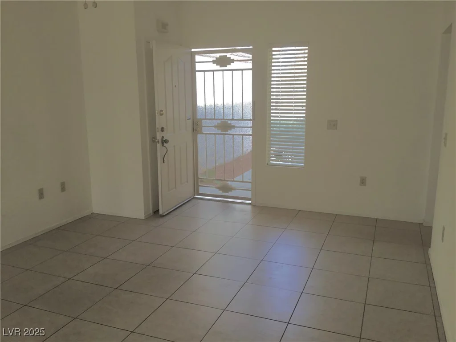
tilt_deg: -11.4
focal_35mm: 31
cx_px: 228
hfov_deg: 58.4
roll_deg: +0.2
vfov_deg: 45.4
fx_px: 408
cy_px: 171
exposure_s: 1/60
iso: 32
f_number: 2.4
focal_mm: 3.3
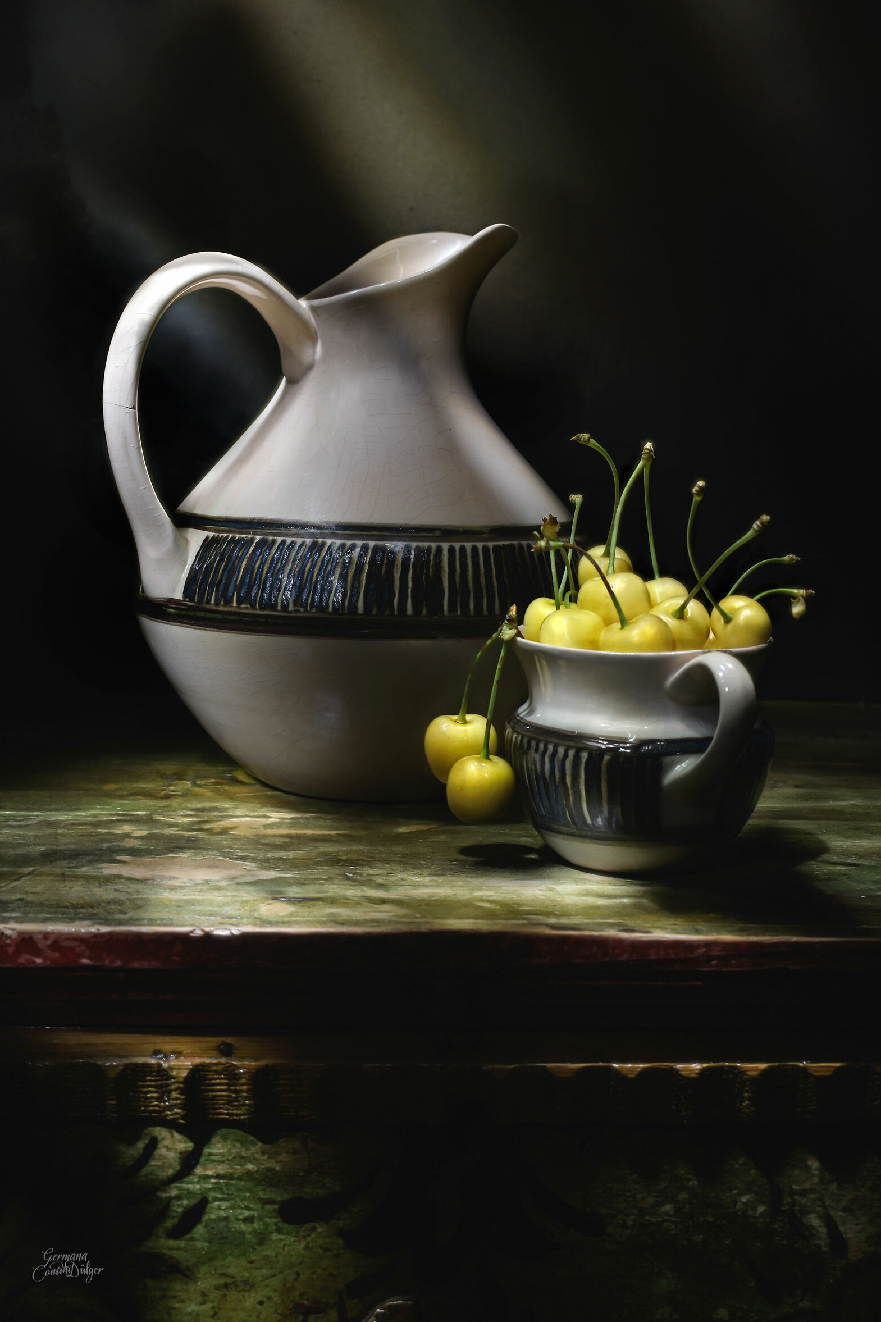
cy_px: 669
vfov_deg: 38.2
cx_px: 441
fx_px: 1909
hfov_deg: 26.0
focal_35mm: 52
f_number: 8
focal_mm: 34
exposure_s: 20
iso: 100
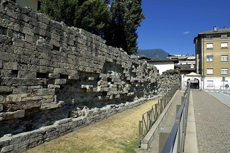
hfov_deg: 67.4
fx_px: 172
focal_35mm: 27
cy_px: 76
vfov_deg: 47.8
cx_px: 115
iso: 400
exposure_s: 1/500
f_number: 9
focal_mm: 18
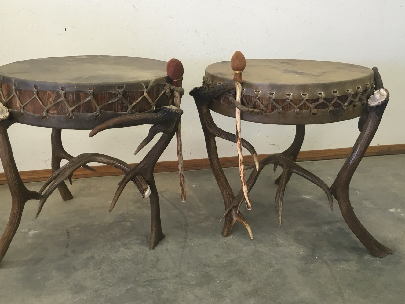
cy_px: 133
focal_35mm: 35
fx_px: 409
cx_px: 181
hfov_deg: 52.5
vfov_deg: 40.6
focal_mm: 4.15
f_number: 2.2
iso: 64
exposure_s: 1/30
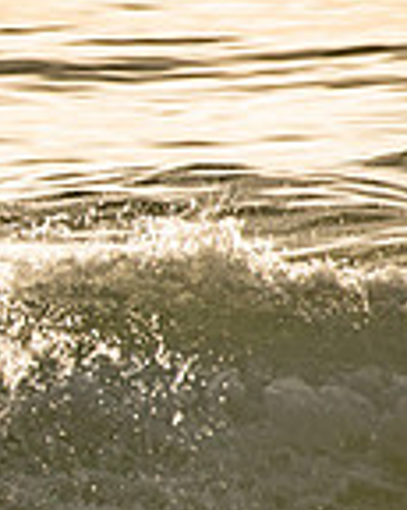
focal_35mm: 2312
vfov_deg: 0.8
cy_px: 207
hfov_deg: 0.7
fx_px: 34849
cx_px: -426
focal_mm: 500
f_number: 8
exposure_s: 1/500
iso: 64
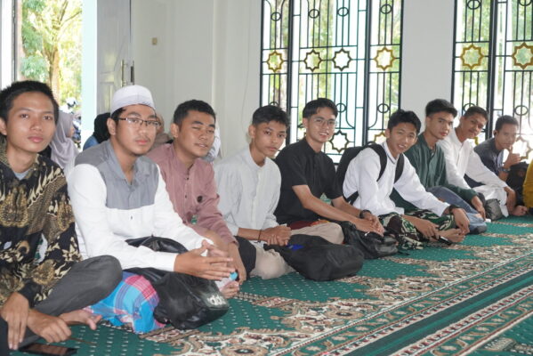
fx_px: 778
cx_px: 266
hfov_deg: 37.8
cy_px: 178
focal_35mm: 52
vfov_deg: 25.8
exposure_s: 1/160
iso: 3200
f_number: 4
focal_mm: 35
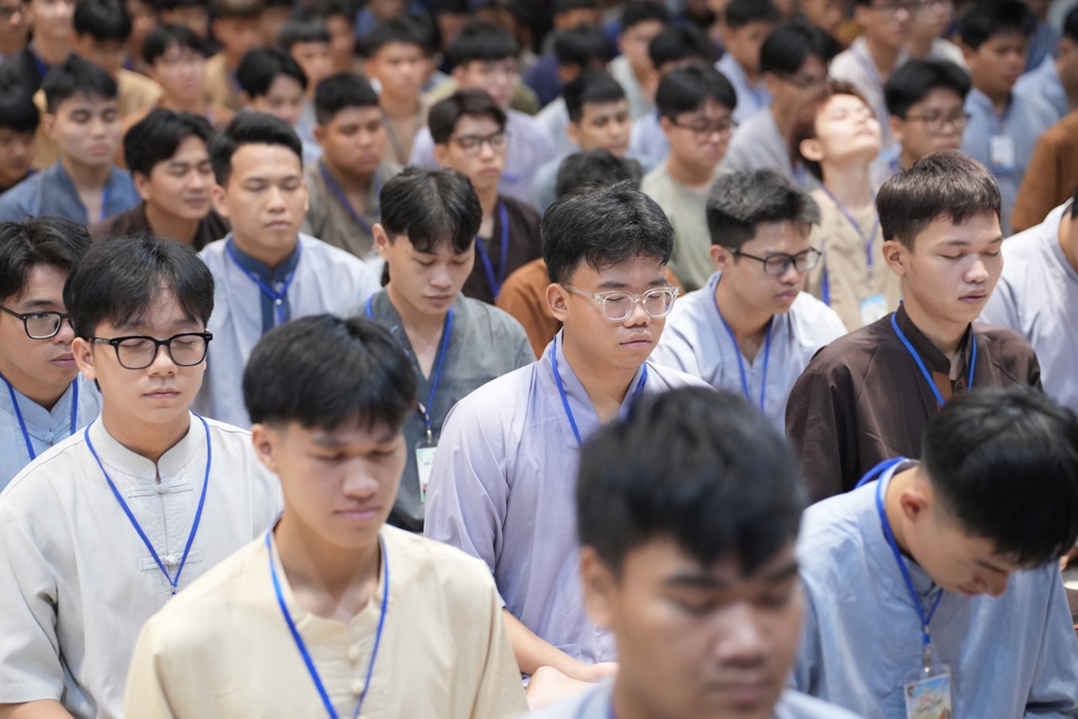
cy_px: 360
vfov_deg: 16.5
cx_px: 539
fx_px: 2485
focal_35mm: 83
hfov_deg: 24.5
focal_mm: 83
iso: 4000
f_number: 2.8
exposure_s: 1/200
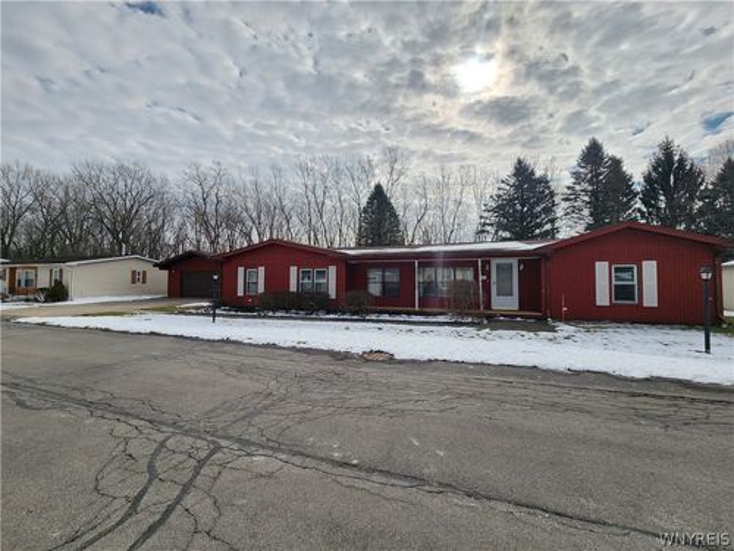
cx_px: 367
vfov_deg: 89.9
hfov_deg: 106.2
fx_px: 276
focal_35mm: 13
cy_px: 276
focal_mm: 2.2
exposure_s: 1/5002
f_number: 2.2
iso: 50
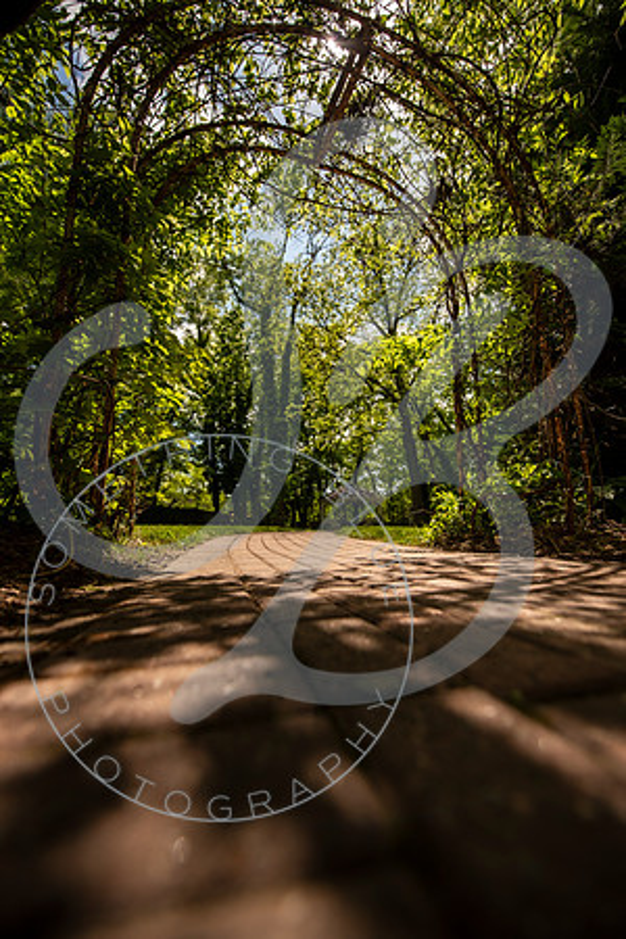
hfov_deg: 81.2
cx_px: 313
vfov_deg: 104.3
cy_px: 470
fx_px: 365
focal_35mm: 14
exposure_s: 1/4000
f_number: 2.8
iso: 200
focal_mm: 14
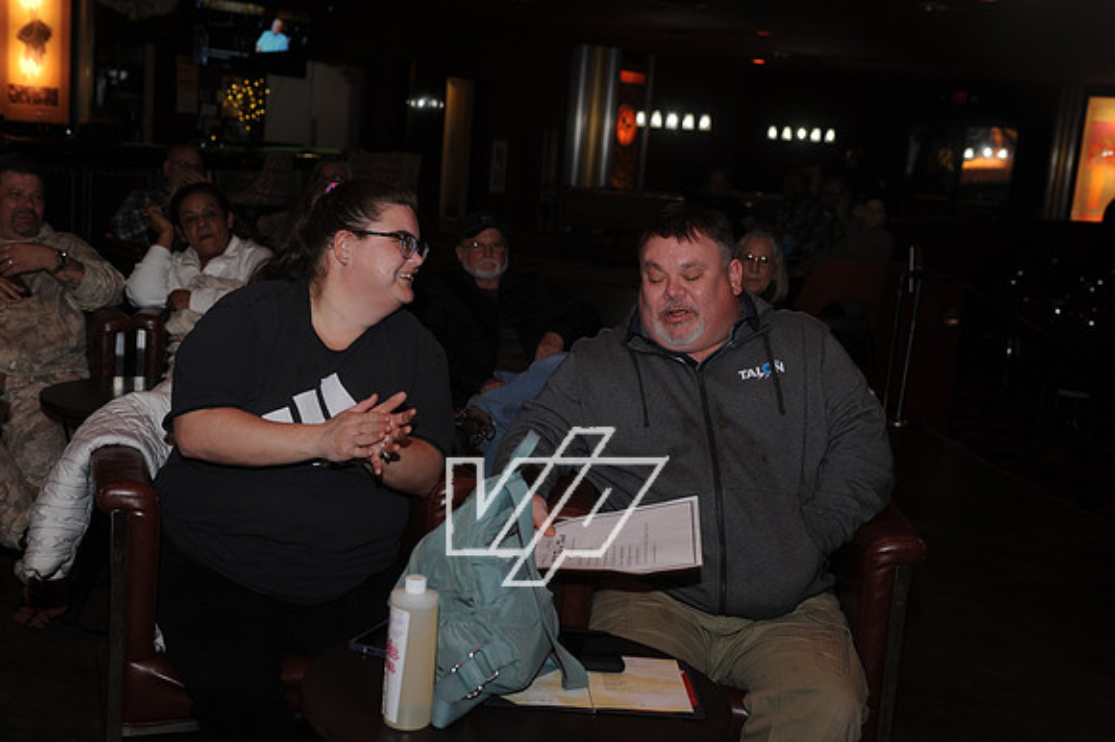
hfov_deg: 41.1
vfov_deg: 28.0
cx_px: 558
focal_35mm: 48
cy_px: 371
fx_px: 1486
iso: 400
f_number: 5
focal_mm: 48
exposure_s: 1/50
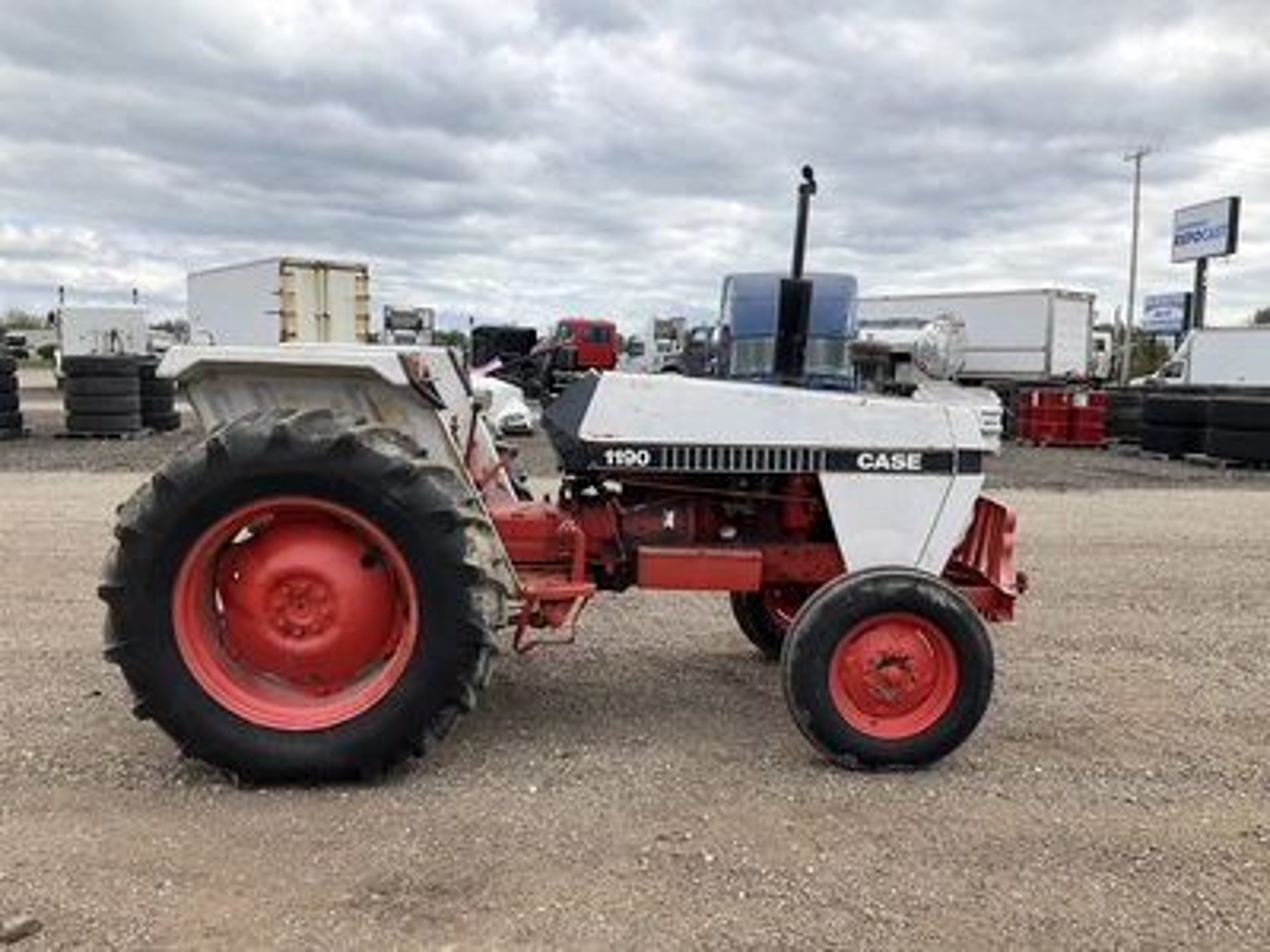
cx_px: 635
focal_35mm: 29
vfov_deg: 48.2
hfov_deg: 61.7
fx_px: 1064
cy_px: 476
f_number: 1.8
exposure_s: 1/1626
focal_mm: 3
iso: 25
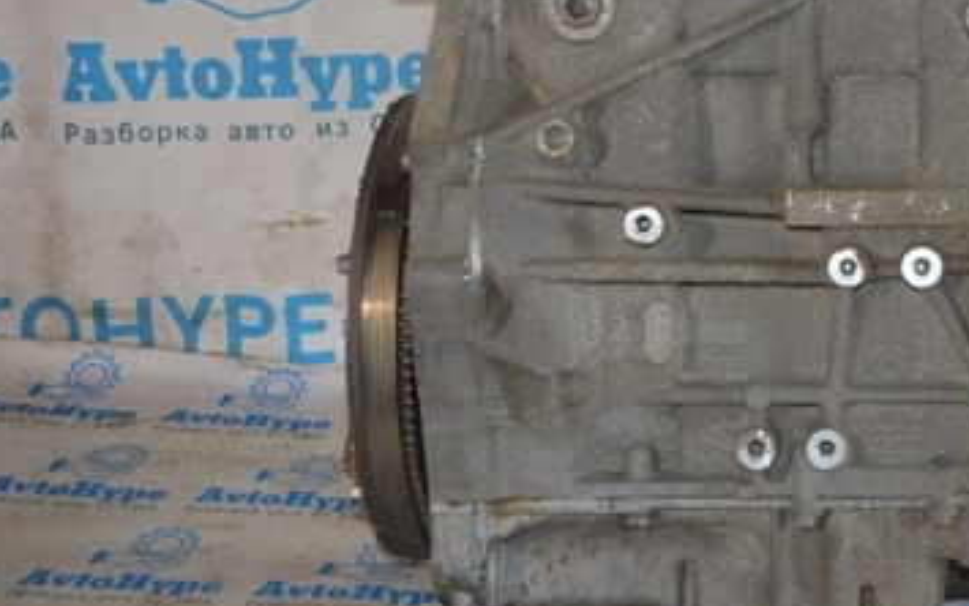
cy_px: 91
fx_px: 1743
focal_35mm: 66
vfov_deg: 19.4
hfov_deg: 30.3
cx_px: 770
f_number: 4
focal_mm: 24
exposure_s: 1/60
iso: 400
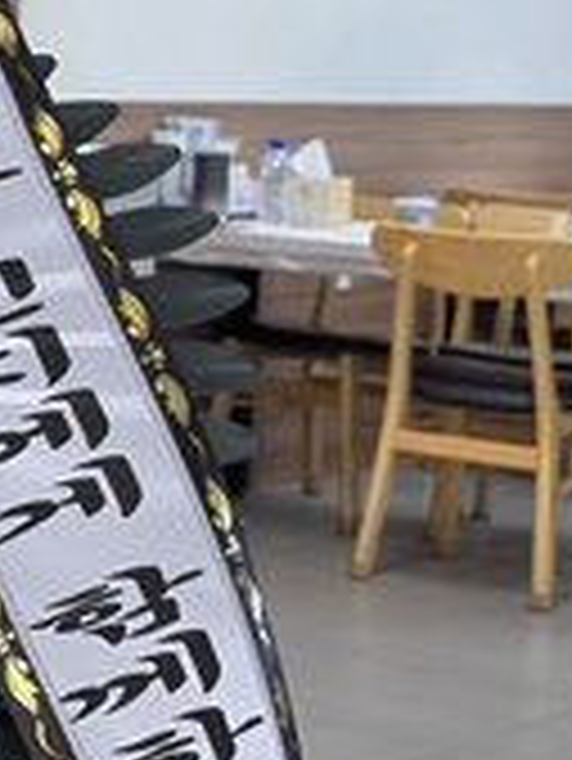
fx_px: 2795
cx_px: -955
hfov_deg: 9.8
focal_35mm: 127
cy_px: 79
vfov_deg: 15.3
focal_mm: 6.5
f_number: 1.4
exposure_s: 1/120
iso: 80
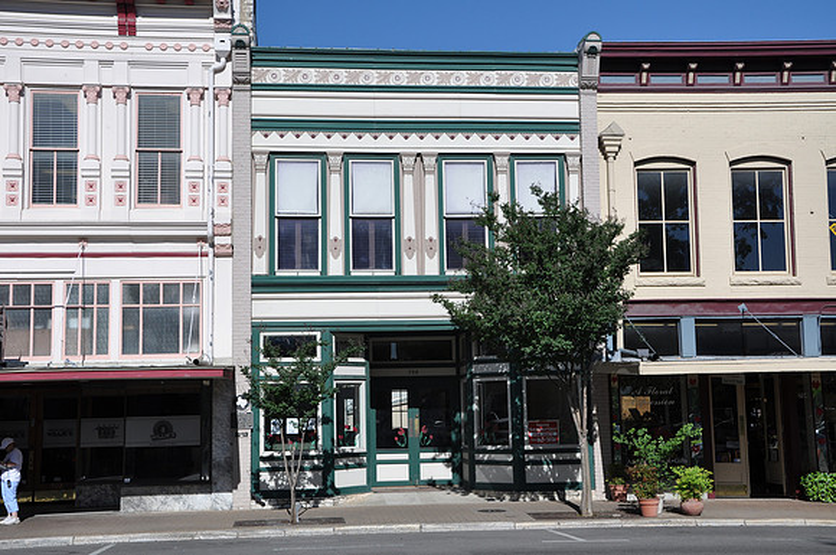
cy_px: 278
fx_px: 1113
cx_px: 418
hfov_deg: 41.2
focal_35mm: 48
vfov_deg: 28.0
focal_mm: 32
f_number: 8
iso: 200
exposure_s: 1/250
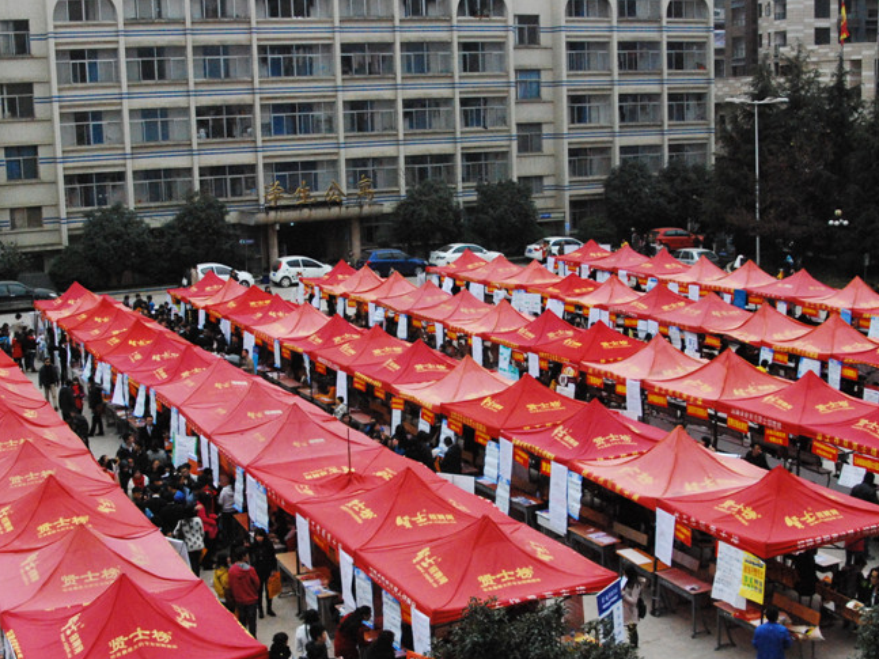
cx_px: 432
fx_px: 1269
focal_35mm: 50
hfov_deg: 38.2
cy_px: 351
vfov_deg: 29.1
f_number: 6.3
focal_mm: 28
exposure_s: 1/3200
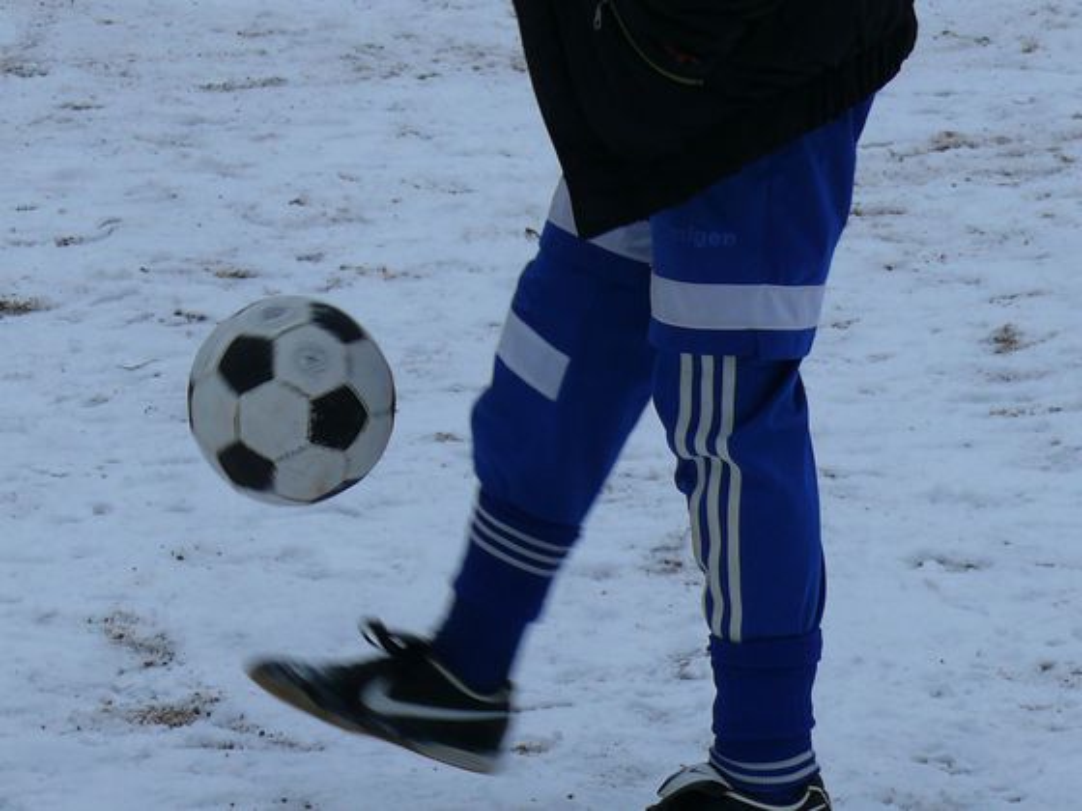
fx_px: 6064
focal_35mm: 194
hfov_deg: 10.2
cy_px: 406
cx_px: 541
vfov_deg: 7.7
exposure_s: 1/160
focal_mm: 23
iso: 100
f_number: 4
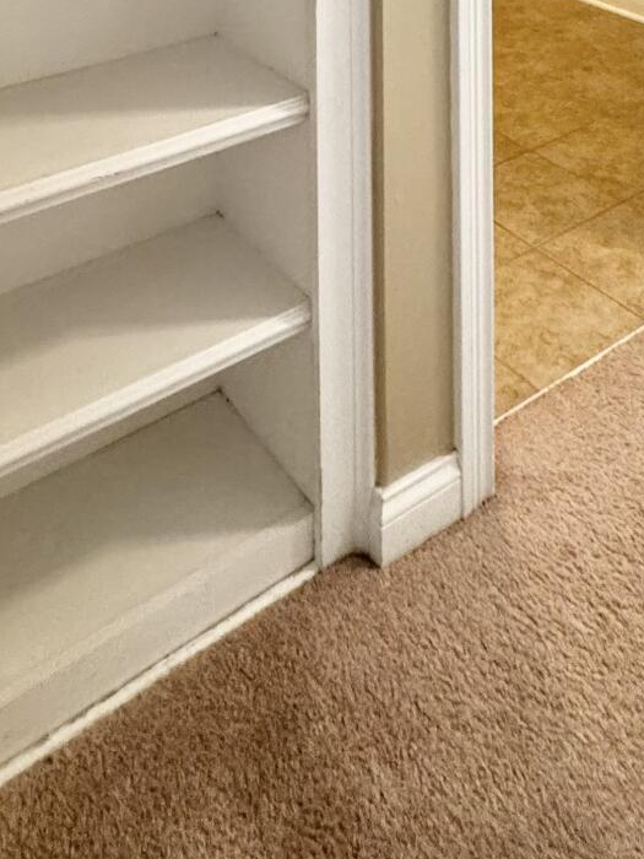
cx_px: 351
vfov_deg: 31.7
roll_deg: +1.4
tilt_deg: -1.4
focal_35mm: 40
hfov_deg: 35.9
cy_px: -331
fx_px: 992
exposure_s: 1/60
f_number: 2.2
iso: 400
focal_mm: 2.22
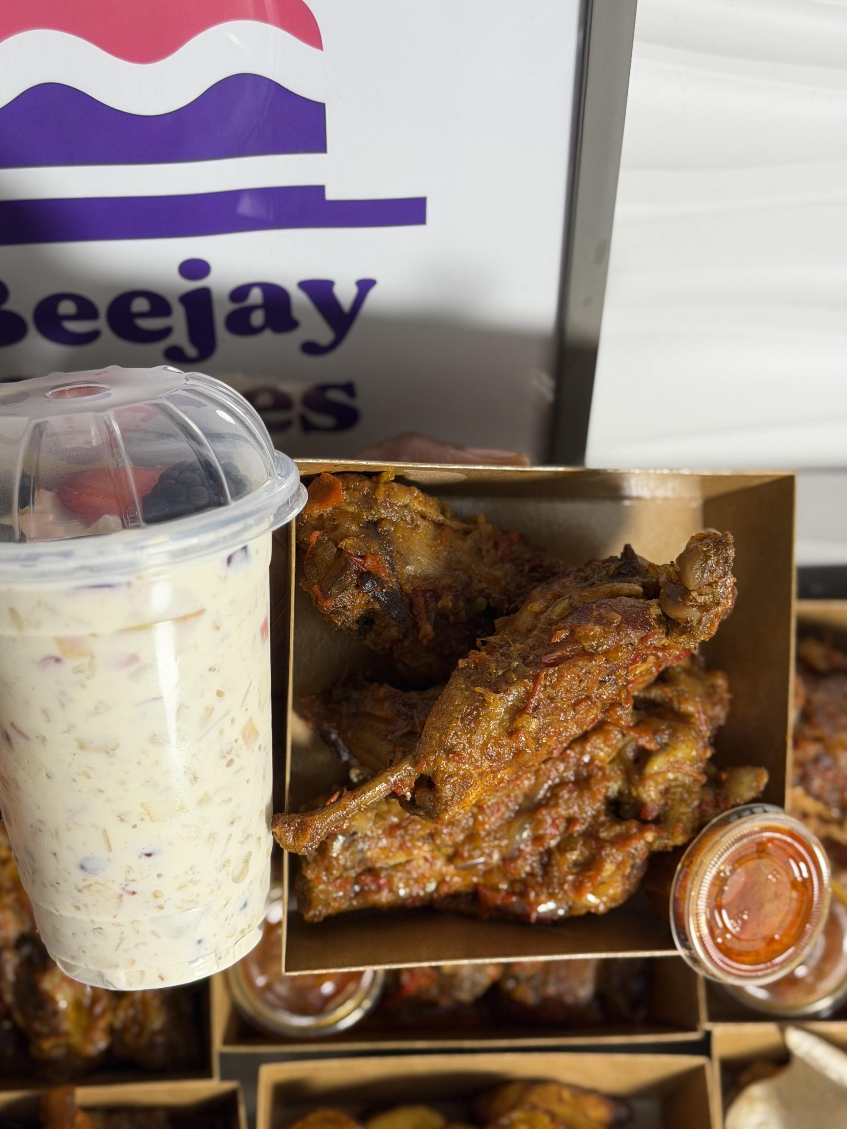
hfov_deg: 25.2
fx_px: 1892
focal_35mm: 58
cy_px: 633
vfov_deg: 33.2
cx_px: 347
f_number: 1.78
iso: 64
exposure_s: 1/615
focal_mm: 6.76
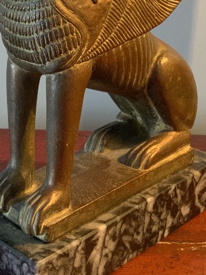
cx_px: 92
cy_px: 9
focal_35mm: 73
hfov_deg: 20.2
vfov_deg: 25.5
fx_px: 579
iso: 250
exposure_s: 1/60
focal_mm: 3
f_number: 1.8
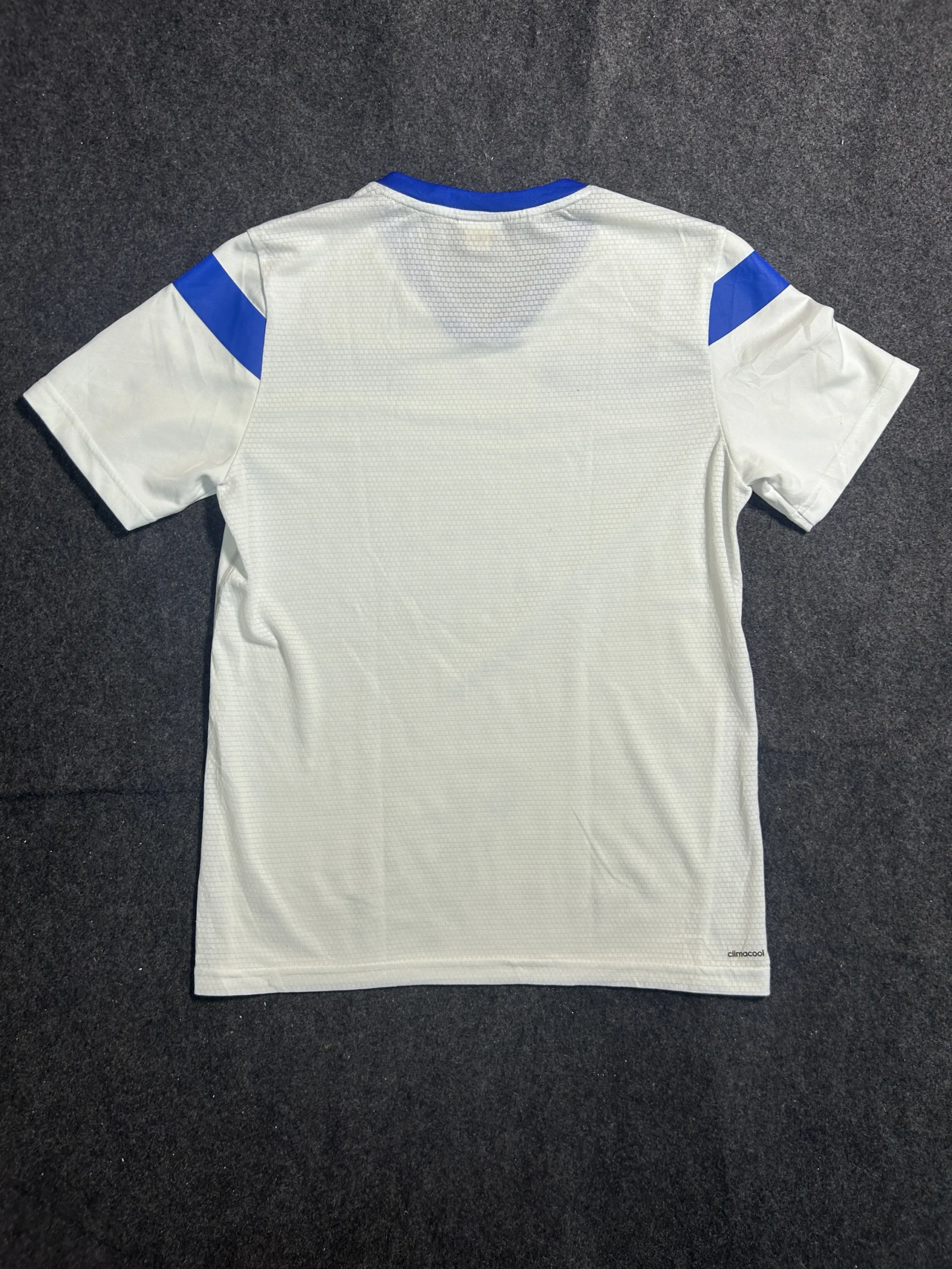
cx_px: 476
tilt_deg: -66.9
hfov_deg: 53.1
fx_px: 953
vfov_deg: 67.3
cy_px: 634
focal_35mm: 26
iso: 80
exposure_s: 1/100
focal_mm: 5.7
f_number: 1.5
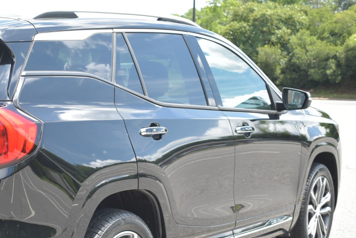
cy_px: 175
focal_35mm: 81
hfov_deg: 24.5
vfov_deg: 16.8
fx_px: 801
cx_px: 50
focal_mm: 30
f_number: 4.2
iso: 100
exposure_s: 1/160
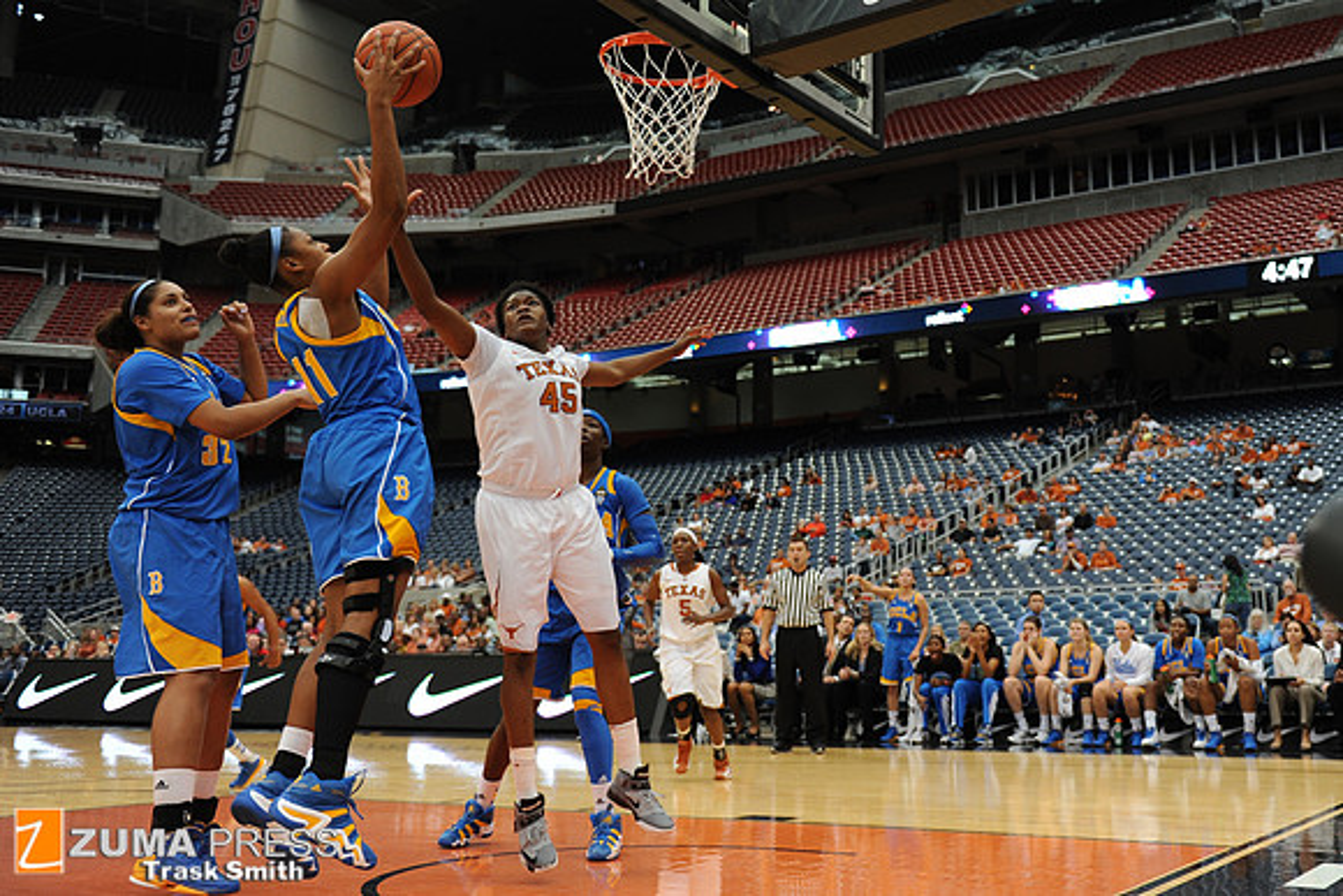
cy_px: 448
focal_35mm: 32
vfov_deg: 41.1
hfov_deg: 58.7
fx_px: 1194
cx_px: 672
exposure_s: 1/1250
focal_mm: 32
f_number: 2.8
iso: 1000
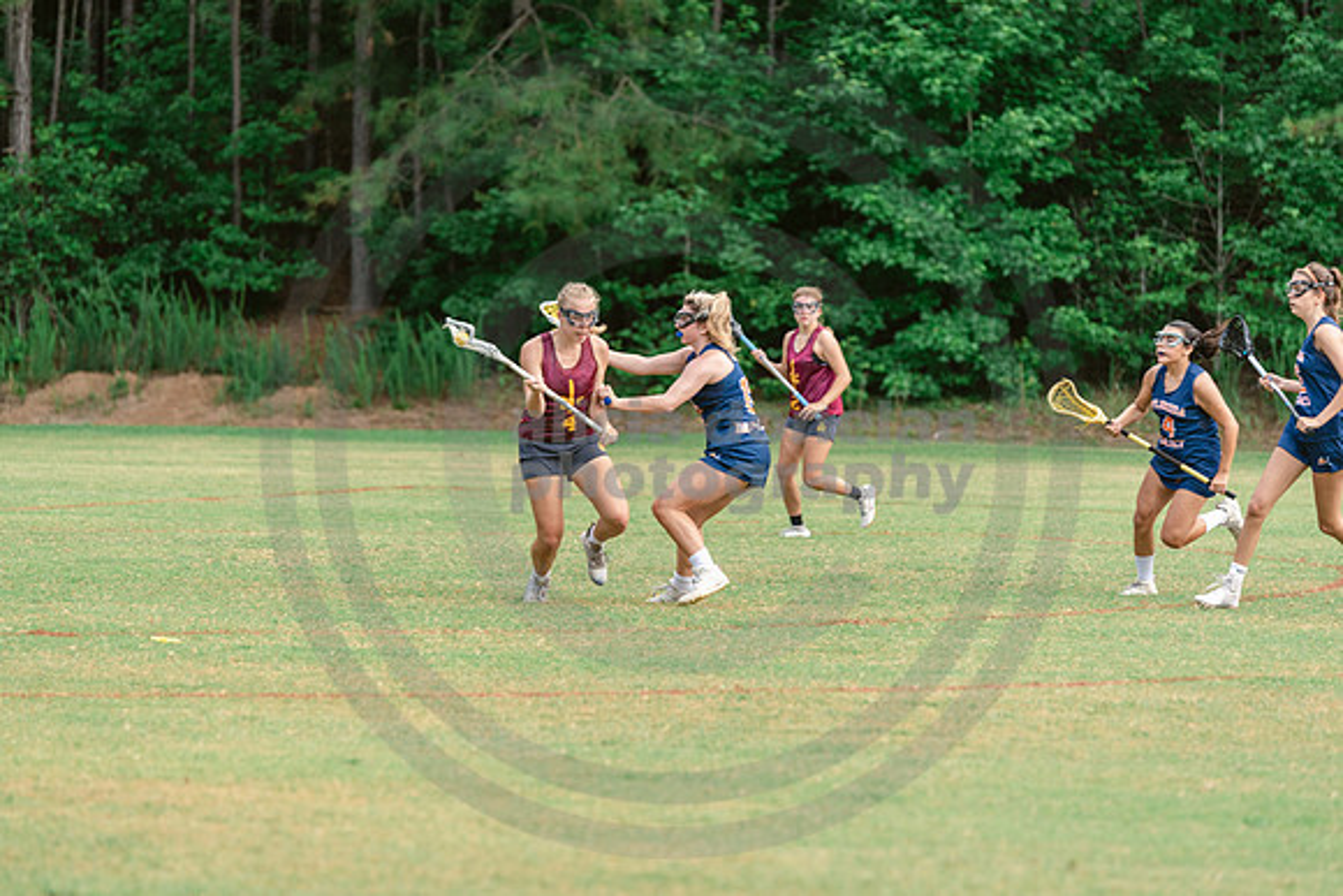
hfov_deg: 11.1
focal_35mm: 185
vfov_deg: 7.4
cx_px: 672
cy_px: 448
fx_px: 6903
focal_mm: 185
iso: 250
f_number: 3.5
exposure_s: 1/800
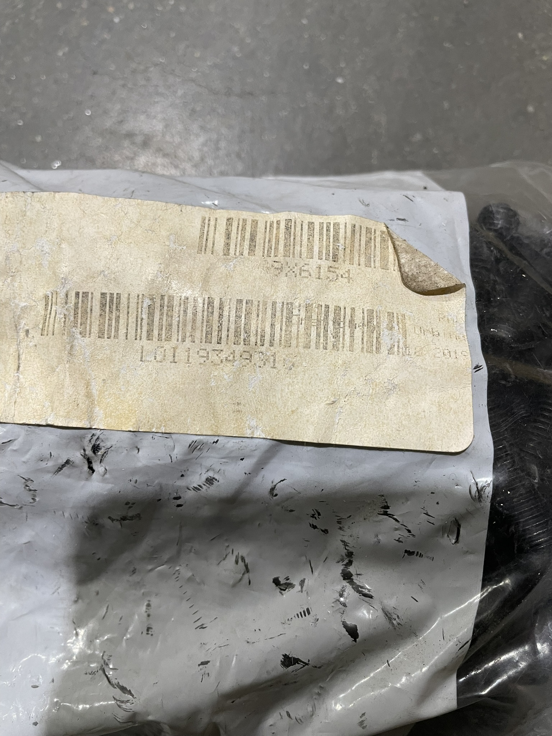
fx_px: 553
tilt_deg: -85.0
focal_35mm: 26
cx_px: 276
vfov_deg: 67.3
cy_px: 368
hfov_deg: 53.1
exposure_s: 1/60
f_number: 1.6
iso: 160
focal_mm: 4.2
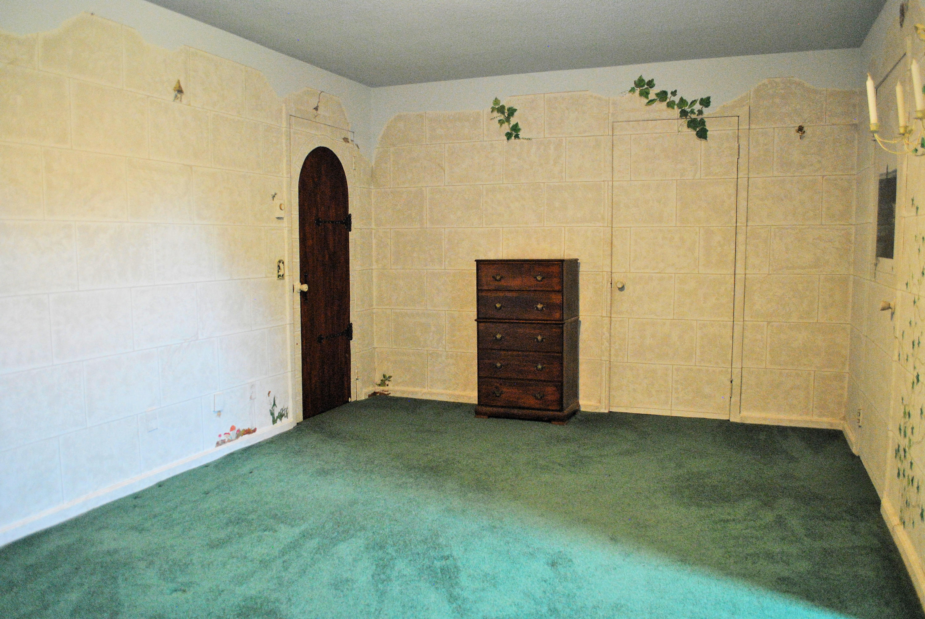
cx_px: 462
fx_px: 695
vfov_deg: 48.0
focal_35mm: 27
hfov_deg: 67.3
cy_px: 310
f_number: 3.5
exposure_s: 1/30
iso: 1000
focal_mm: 18
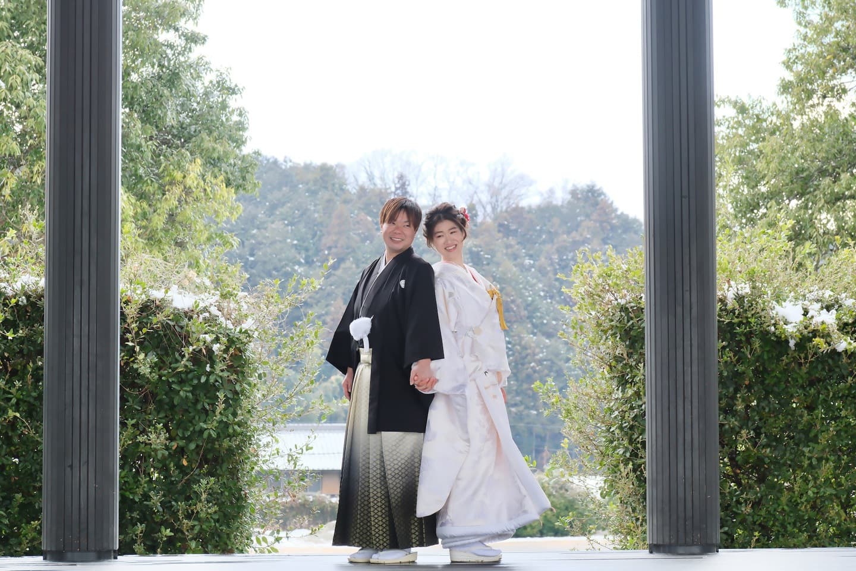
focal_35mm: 89
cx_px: 428
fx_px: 2116
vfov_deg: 15.4
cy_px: 286
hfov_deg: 22.9
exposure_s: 1/200
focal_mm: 59.6
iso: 800
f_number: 5
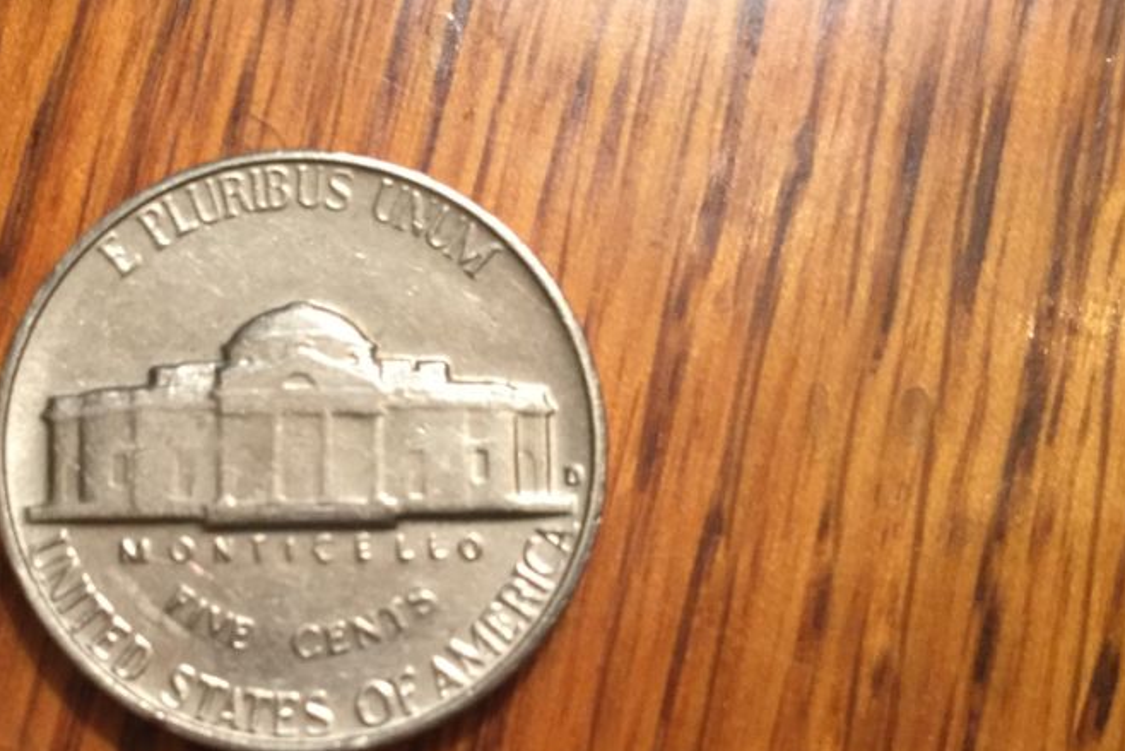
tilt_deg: -84.6
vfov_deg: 27.3
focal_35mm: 49
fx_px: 1531
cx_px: 333
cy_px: 530
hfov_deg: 39.6
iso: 125
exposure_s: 1/30
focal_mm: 3.3
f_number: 2.4
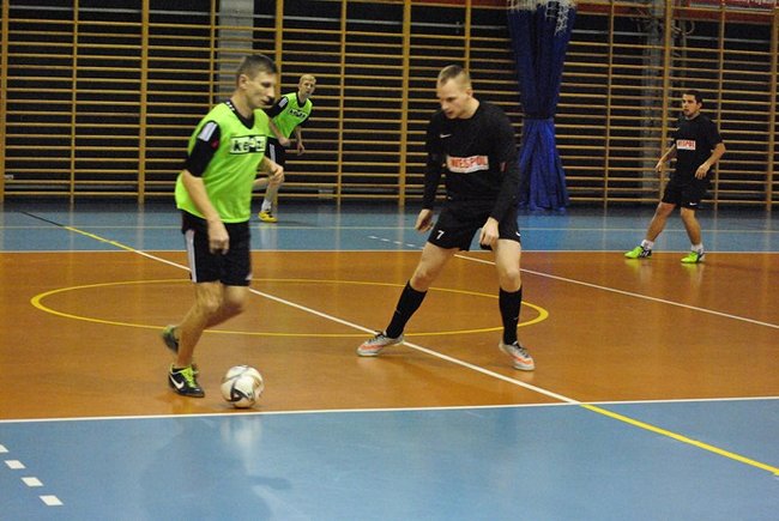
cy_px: 260
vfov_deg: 15.2
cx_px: 390
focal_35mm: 90
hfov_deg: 22.6
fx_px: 1950
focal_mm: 60
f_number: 5
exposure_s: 1/100
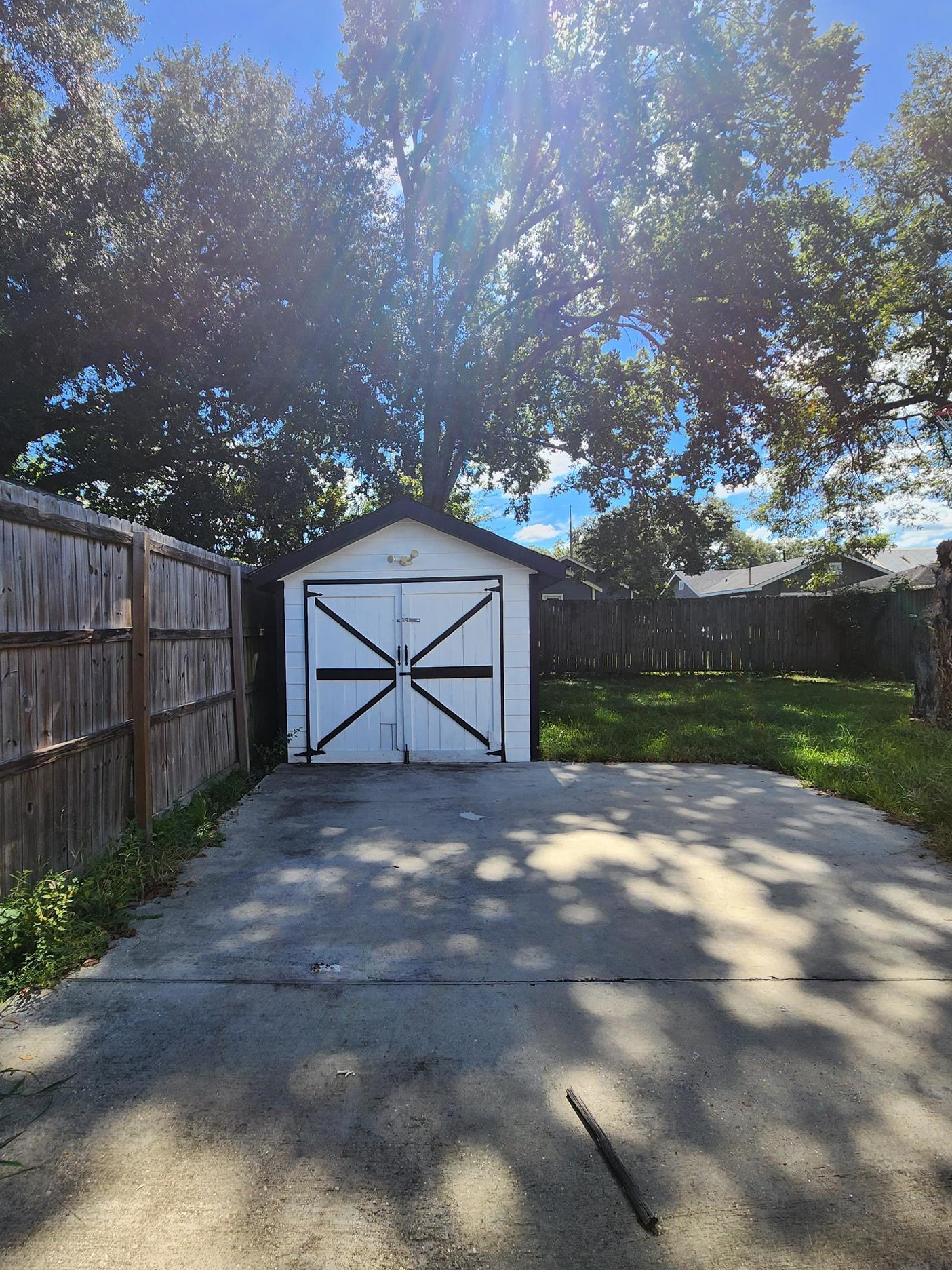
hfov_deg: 77.7
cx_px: 416
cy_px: 666
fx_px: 587
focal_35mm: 16
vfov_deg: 94.4
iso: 50
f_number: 2.2
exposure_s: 1/1199
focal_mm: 2.2
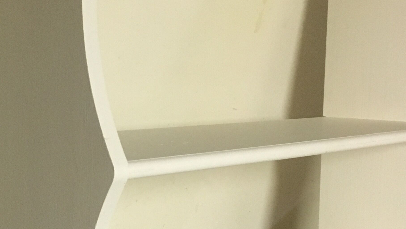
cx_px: 152
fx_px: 754
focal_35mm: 70
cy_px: 158
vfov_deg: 17.2
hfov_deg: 30.0
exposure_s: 1/25
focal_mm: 4.15
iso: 200
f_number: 2.2
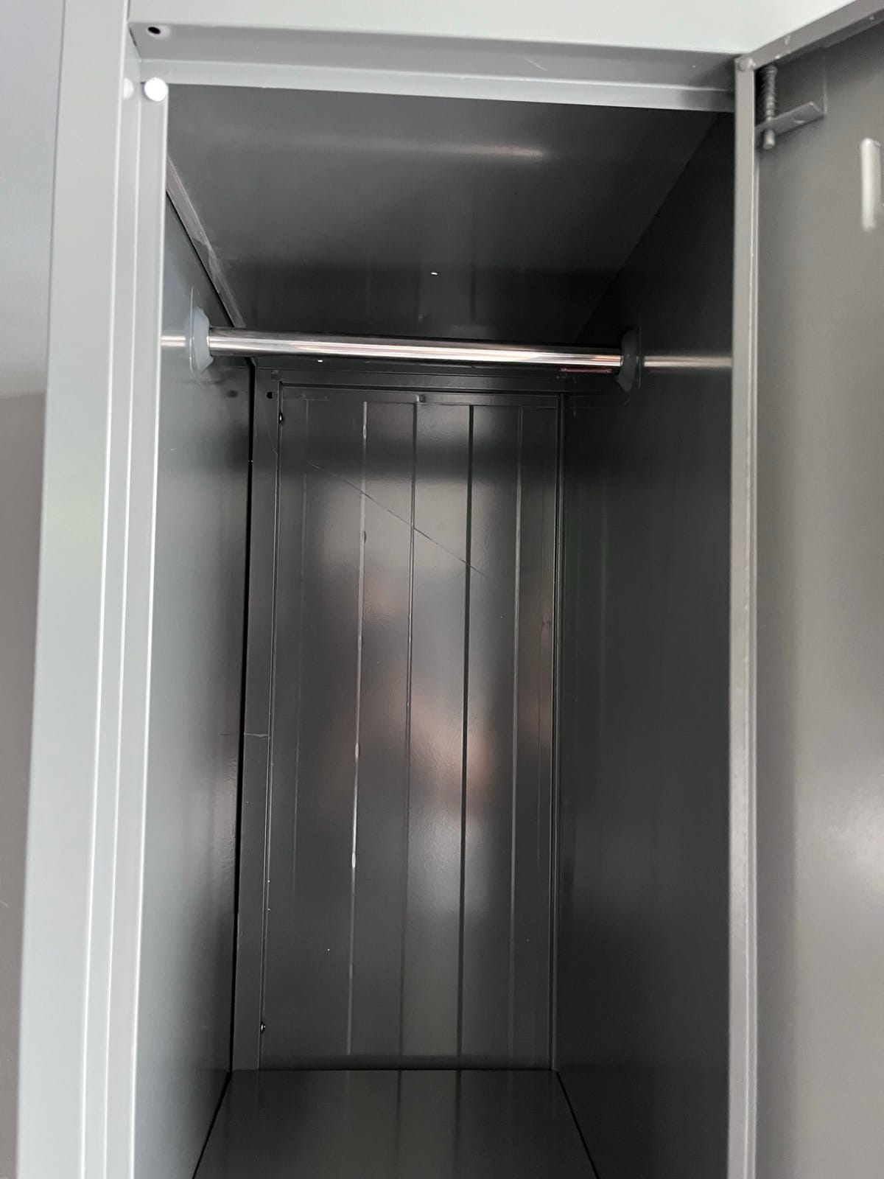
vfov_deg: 67.3
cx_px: 442
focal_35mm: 26
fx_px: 885
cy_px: 590
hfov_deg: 53.1
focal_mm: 5.1
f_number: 1.6
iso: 640
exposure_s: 1/33
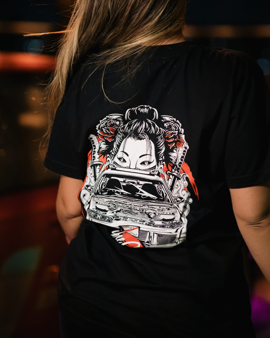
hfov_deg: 16.2
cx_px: 135
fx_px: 949
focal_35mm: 95
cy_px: 144
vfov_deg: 20.2
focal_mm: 56
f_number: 1.4
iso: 1000
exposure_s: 1/320
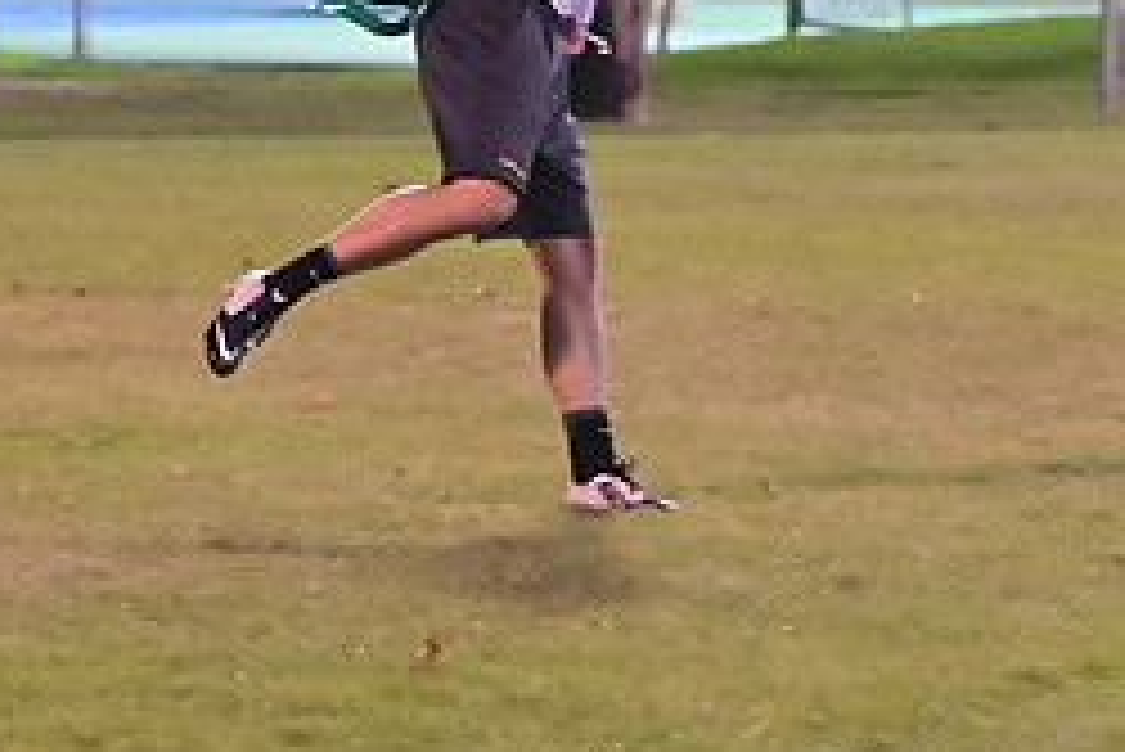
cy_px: 133
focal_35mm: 399
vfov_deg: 3.4
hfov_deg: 5.2
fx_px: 12475
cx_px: 922
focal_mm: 115
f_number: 4
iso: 6400
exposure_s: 1/400
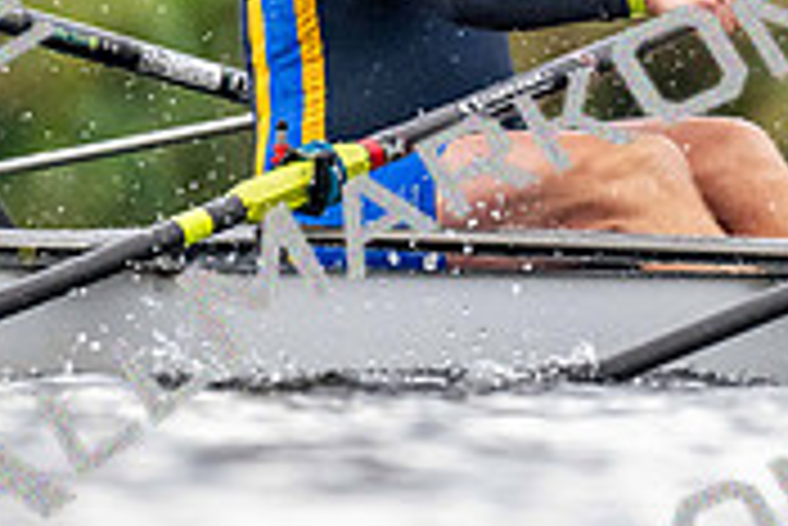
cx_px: 806
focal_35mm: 1986
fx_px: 43506
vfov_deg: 0.7
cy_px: -101
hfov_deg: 1.0
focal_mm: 600
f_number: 4
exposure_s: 1/2500
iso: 2800
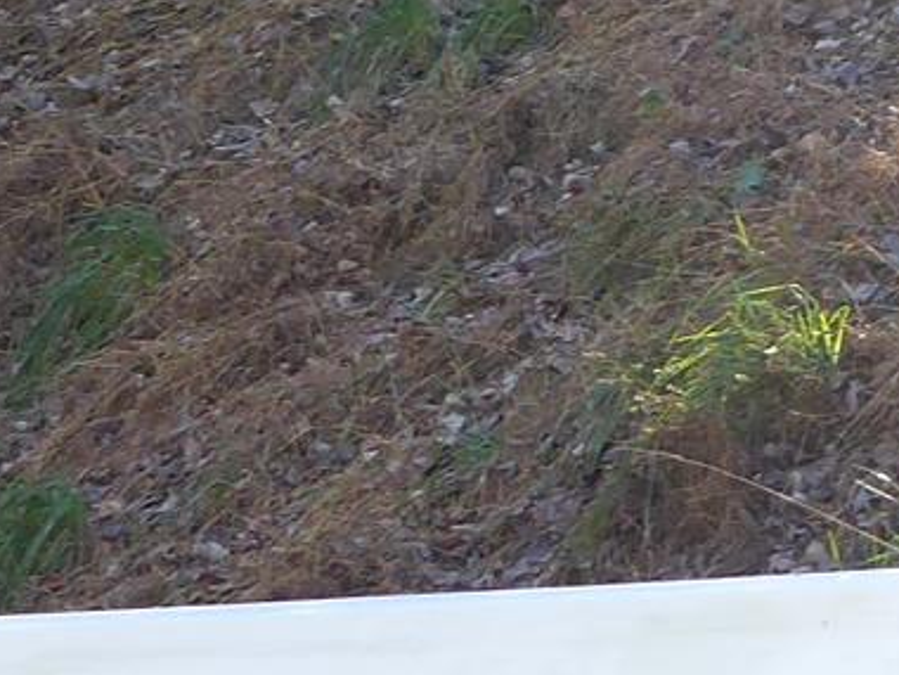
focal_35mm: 248
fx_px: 6441
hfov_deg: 8.0
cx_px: 745
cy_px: 109
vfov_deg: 6.0
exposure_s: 1/60
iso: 100
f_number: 3.9
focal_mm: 7.8
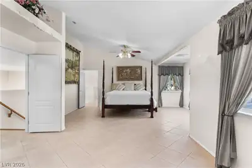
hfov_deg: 86.9
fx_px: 133
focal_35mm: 19
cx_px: 126
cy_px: 84
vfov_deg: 64.6
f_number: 8
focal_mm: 19
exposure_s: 1/10
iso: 500
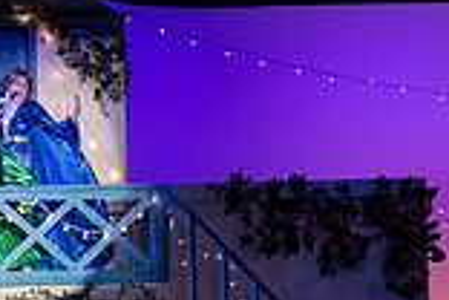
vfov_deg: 5.2
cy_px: 333
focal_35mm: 261
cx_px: 414
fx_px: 3255
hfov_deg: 7.9
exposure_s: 1/320
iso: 3200
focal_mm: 70
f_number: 3.5
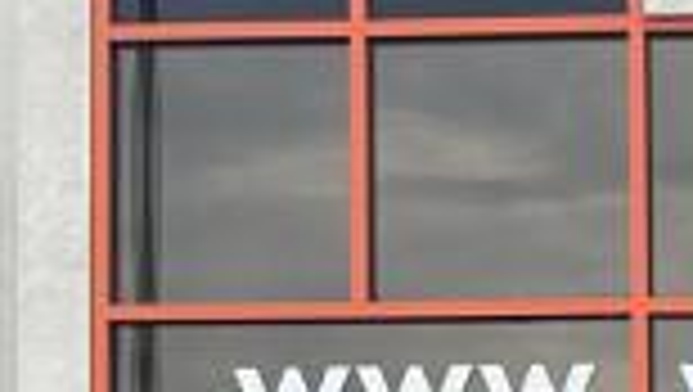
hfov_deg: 12.1
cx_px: 1215
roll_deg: +1.7
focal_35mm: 164
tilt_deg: +2.4
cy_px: 883
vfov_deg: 7.1
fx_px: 3017
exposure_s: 1/586
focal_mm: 3
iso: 16
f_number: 1.8
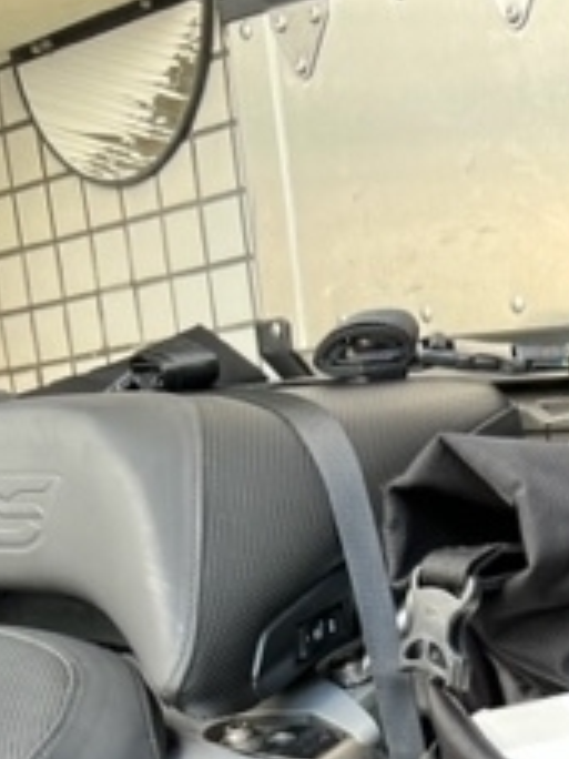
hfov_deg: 19.8
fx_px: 1600
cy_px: 1059
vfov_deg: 22.9
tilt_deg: -18.2
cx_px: 512
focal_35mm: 73
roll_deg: +7.1
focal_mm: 5.7
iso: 100
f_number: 1.5
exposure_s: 1/121
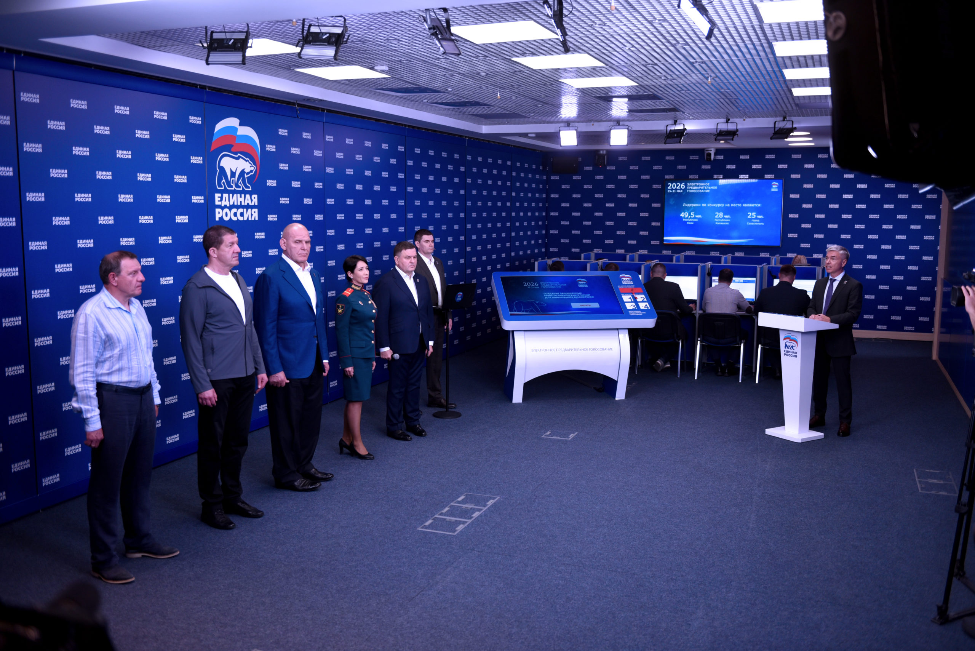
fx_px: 921
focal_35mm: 34
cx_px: 488
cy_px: 326
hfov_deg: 55.8
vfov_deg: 38.9
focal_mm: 34
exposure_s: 1/320
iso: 400
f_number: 2.8
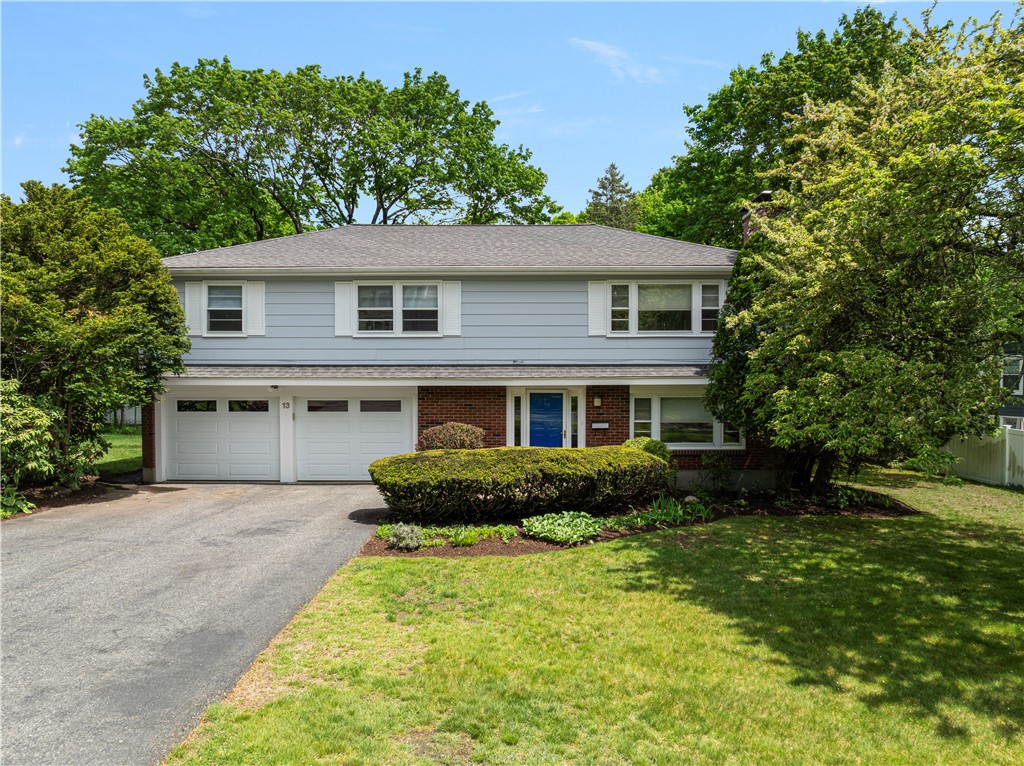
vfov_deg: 56.7
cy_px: 383
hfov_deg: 71.6
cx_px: 512
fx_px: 709
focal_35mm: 24
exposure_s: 1/120
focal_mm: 12.29
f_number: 6.3
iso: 100
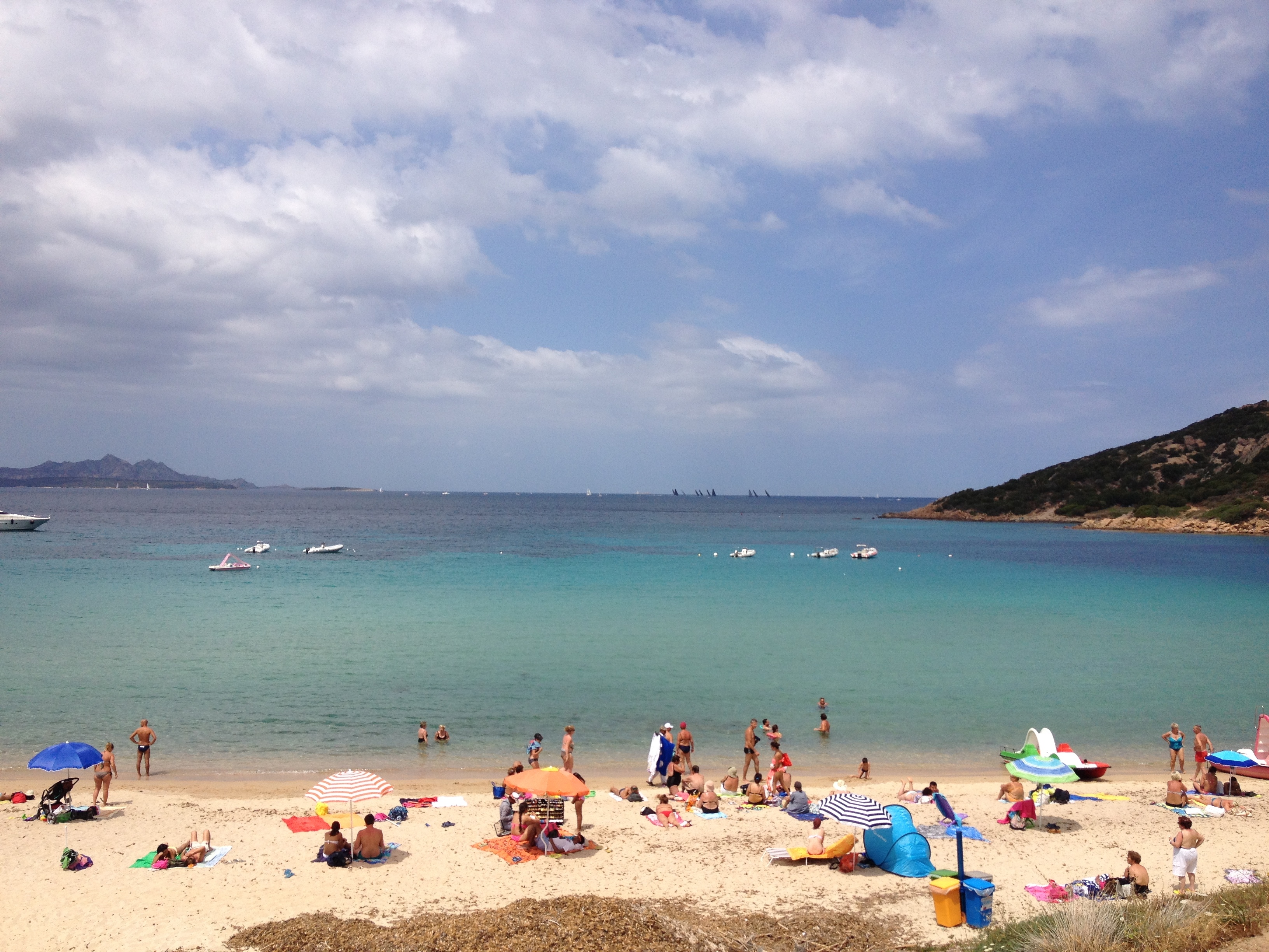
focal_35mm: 35
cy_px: 476
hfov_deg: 52.6
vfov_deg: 40.7
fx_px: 1283
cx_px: 634
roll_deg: -0.6
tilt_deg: -2.2
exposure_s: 1/3460
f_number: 2.4
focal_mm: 4.28
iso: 50
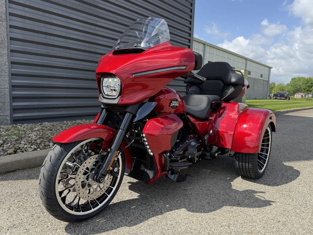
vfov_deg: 54.9
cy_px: 119
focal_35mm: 25
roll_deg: -2.9
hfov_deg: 69.4
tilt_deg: -6.0
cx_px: 154
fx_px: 226
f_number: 1.78
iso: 100
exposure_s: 1/2370
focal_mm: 6.76
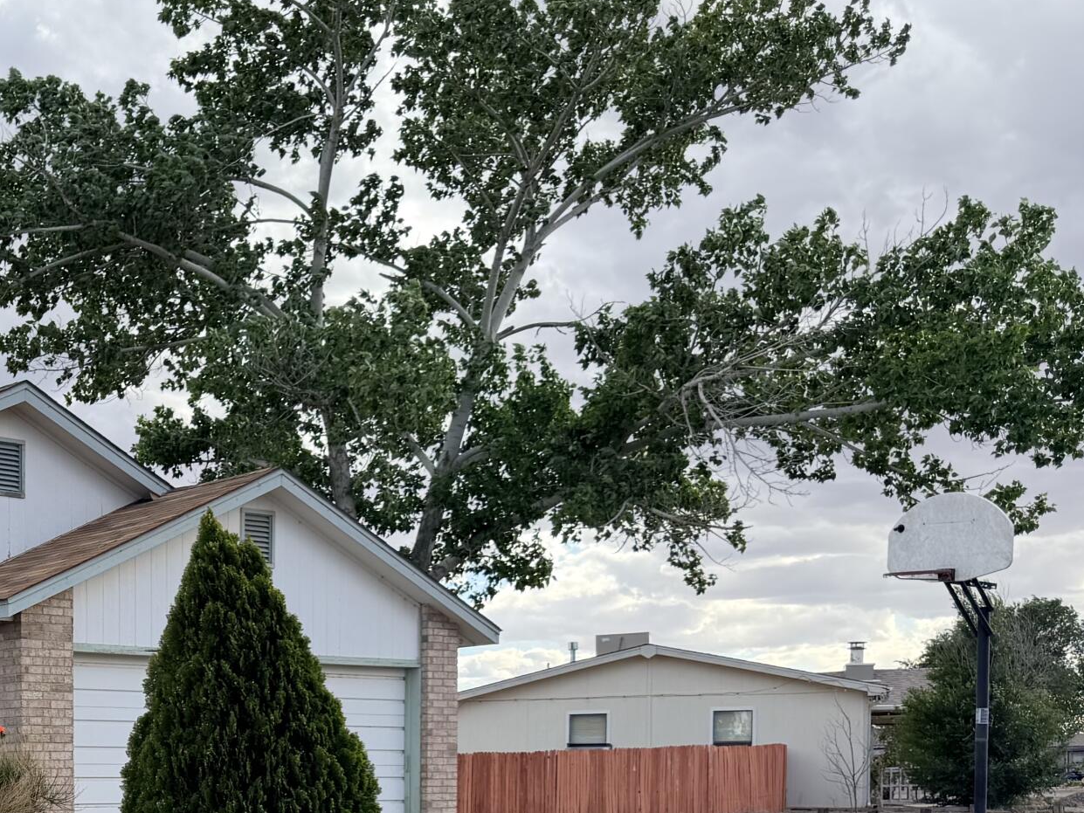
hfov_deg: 30.2
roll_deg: +1.1
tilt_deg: -1.6
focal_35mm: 58
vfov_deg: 23.9
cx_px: -74
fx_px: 1816
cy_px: 851
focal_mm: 6.76
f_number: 1.78
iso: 80
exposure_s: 1/2000
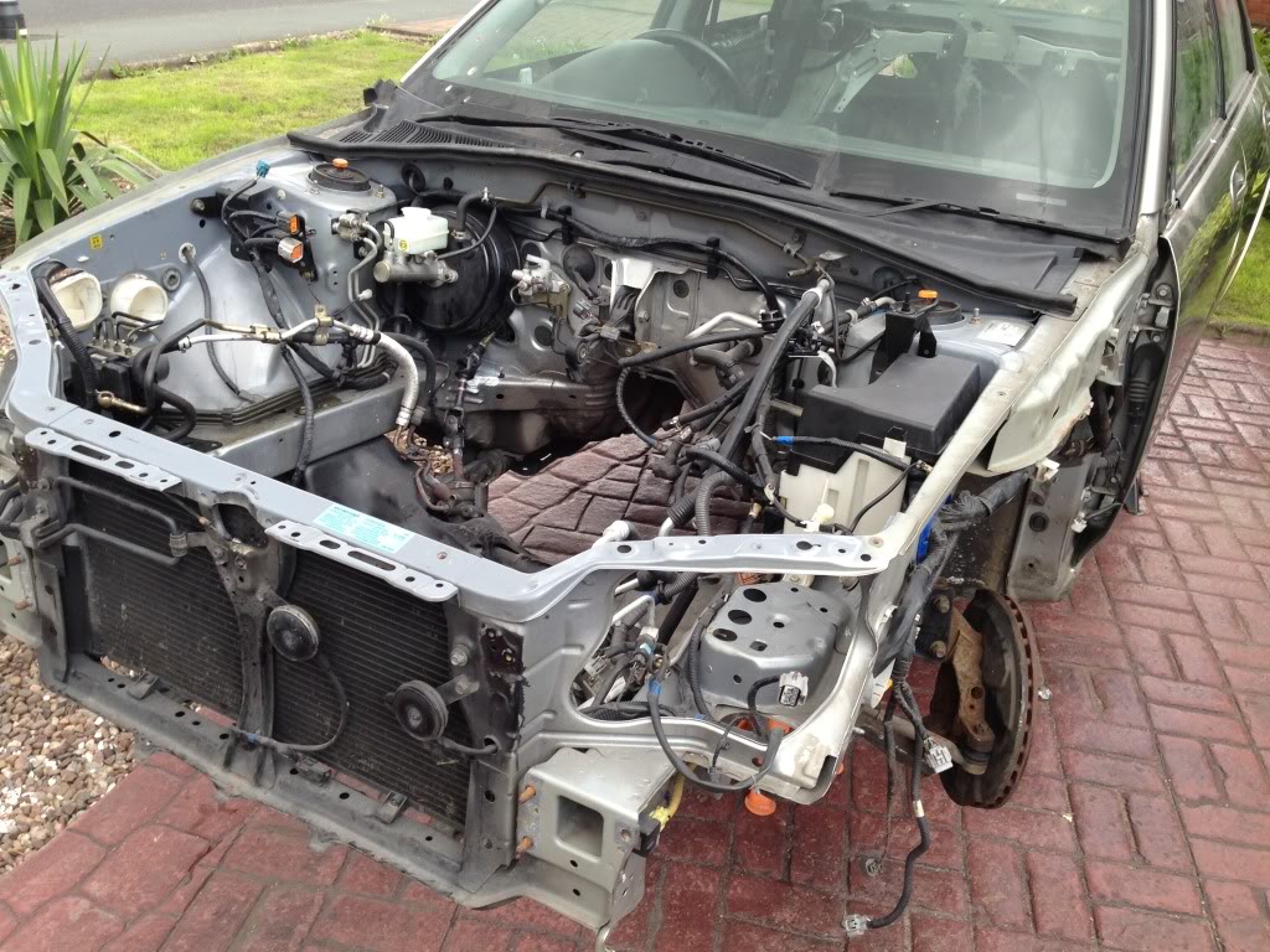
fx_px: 1211
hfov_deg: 55.4
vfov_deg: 42.9
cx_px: 635
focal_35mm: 33
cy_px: 476
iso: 50
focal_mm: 4.1
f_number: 2.4
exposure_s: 1/204
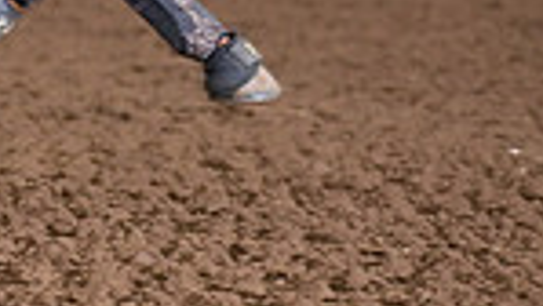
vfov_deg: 1.9
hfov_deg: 3.3
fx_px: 9393
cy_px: -326
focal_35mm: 652
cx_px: -456
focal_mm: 160
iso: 1600
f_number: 3.5
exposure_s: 1/250
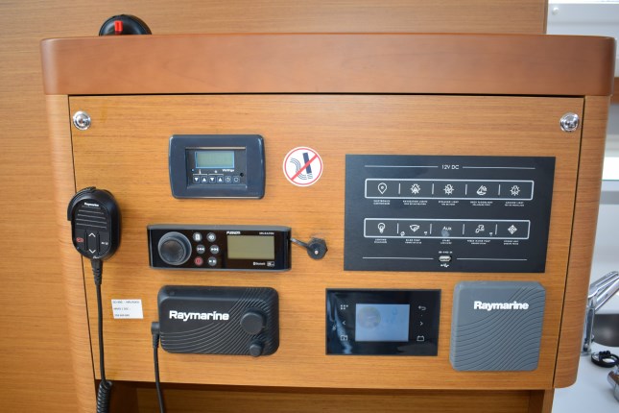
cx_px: 310
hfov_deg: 61.9
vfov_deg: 43.6
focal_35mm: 30
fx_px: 516
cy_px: 206
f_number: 4
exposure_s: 1/80
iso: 400
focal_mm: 20
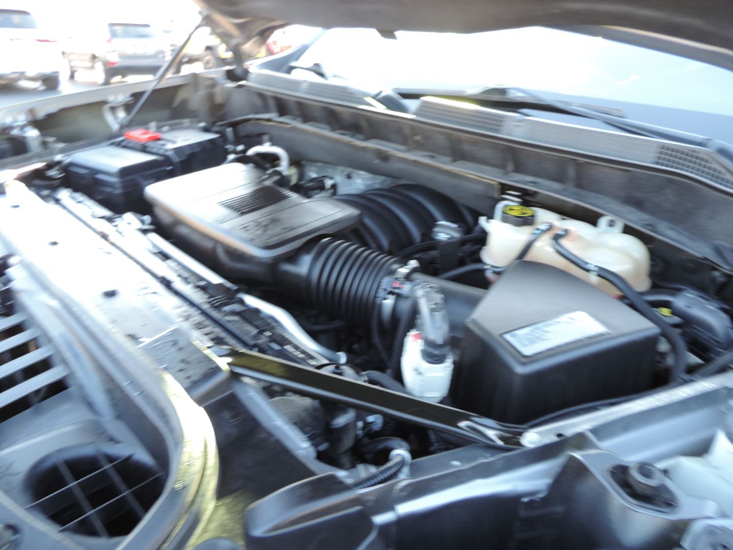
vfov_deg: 56.8
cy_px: 275
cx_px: 366
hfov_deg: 71.6
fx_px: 508
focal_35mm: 24
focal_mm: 4.3
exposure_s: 1/30
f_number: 3
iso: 180
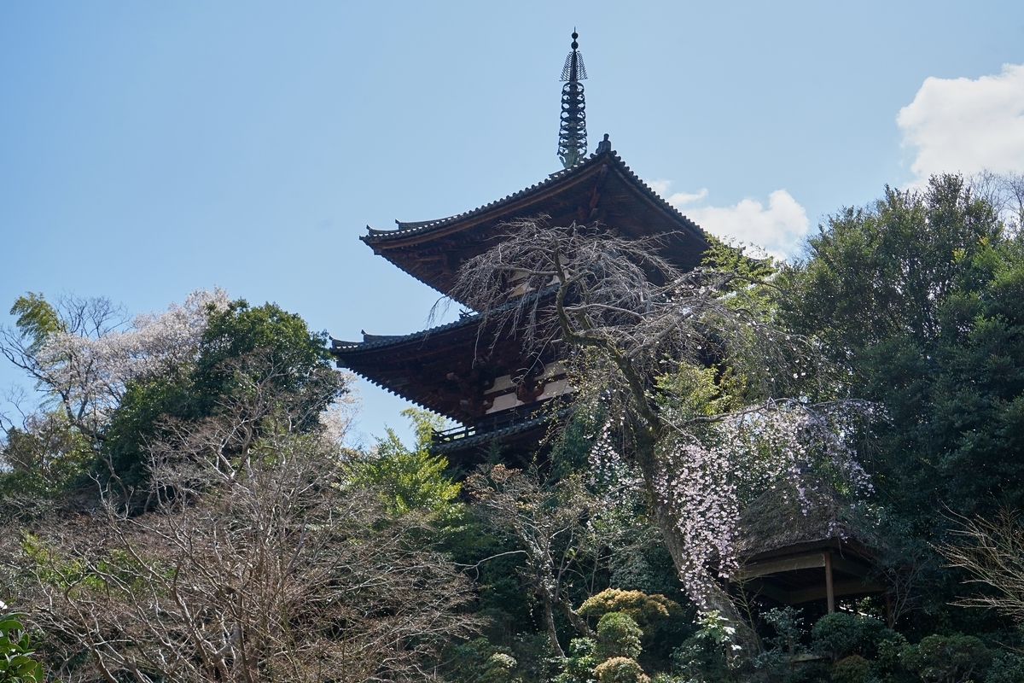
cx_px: 512
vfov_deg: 29.2
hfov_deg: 42.7
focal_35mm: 46
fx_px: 1308
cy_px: 342
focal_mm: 46
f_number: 9
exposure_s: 1/1000
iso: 320
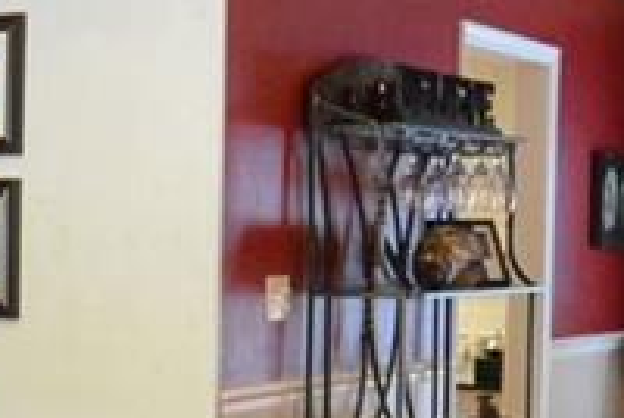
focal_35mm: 92
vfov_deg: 14.9
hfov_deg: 20.8
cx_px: -94
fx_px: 1597
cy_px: 292
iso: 6400
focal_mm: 12
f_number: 4
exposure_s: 1/100
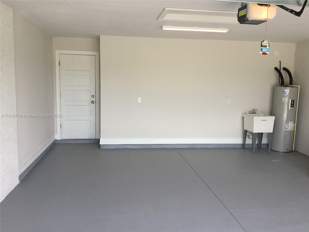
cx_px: 154
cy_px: 116
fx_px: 277
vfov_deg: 45.4
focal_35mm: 31
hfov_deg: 58.4
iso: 25
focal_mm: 3.3
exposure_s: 1/169
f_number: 2.4
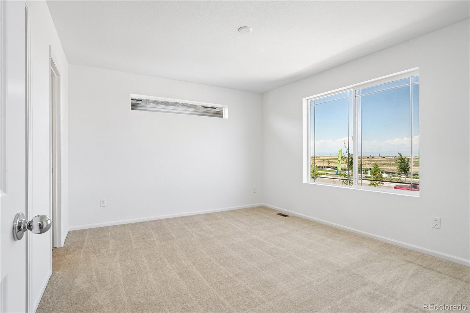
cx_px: 235
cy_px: 156
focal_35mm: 16
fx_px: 215
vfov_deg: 72.0
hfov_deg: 95.0
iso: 100
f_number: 8
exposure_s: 1/60
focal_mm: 11
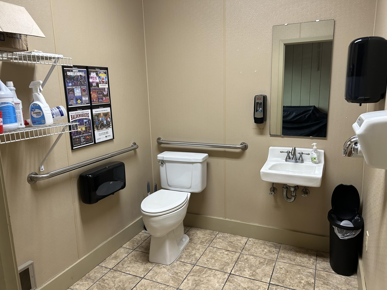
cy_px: 145
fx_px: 291
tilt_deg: -10.8
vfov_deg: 53.1
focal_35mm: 26
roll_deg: +1.6
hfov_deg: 67.3
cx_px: 194
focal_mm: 5.7
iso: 160
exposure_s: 1/60
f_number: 1.5
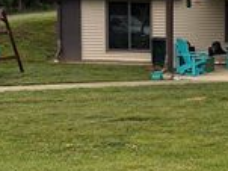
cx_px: 371
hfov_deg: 19.1
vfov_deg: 17.0
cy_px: 26
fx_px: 566
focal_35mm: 86
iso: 50
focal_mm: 5.96
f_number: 1.6
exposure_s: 1/687
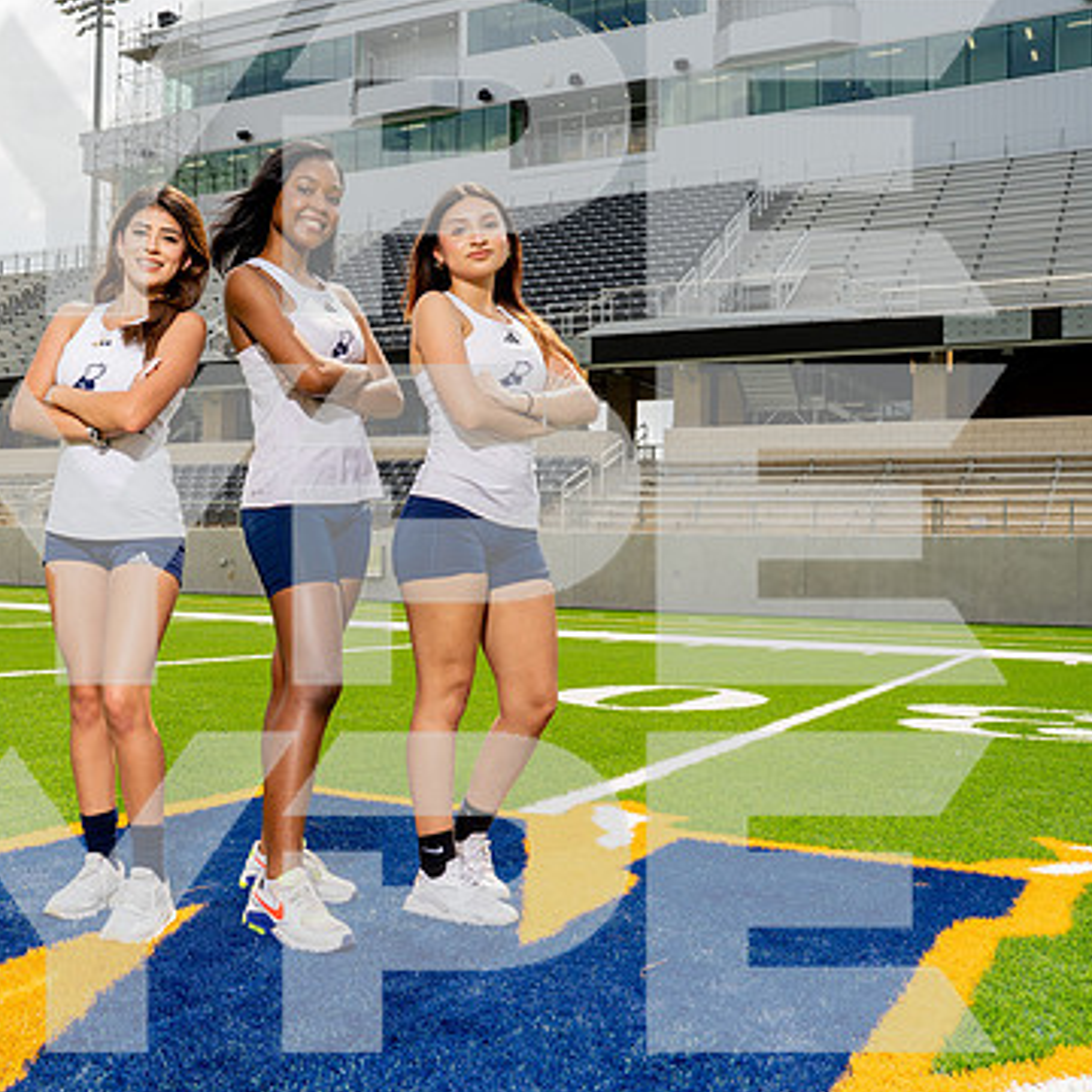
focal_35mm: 39
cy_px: 526
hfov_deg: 41.2
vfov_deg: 42.8
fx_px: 1392
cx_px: 234
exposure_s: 1/250
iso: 100
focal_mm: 28
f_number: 8
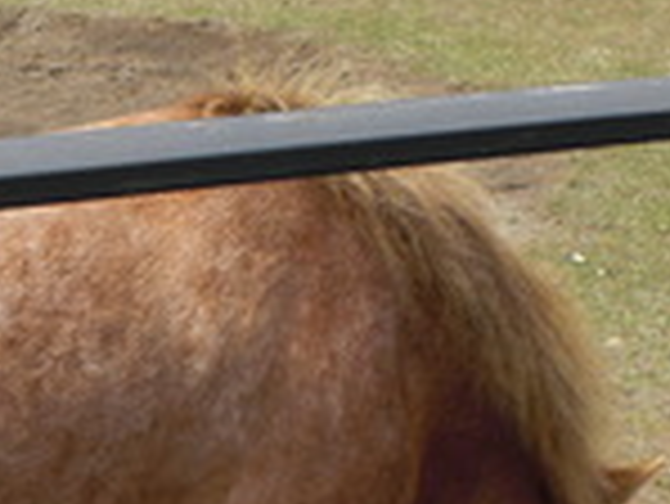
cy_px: 466
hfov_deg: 17.9
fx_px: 2073
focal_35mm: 107
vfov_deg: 13.7
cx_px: -13
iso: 64
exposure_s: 1/320
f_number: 5.6
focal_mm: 6.3
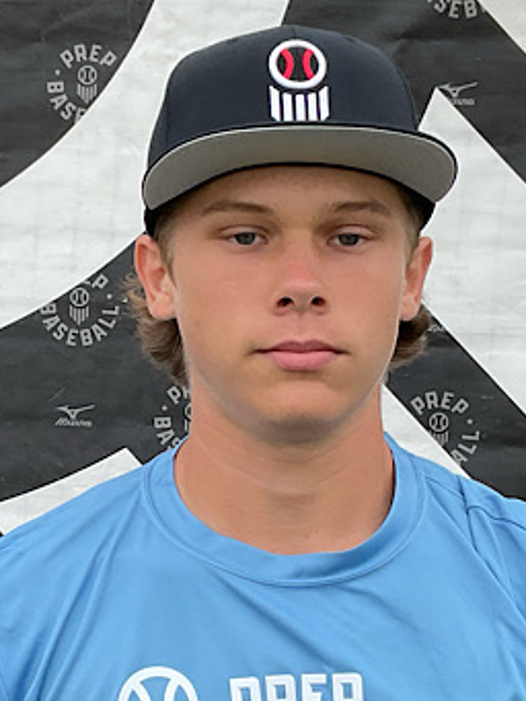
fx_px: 688
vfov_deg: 53.8
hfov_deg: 41.8
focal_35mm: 34
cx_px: 267
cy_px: 395
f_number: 1.8
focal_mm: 3
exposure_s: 1/231
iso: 16
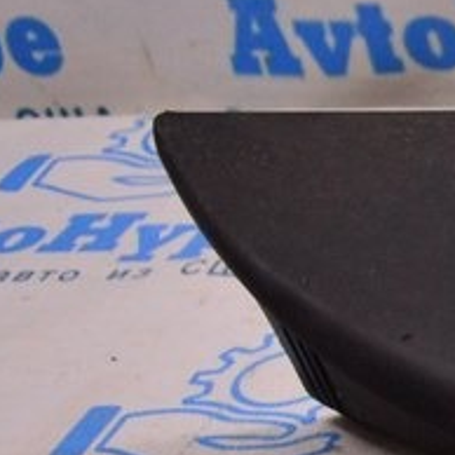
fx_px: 1799
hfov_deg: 11.5
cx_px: 1138
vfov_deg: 14.2
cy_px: 470
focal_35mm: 121
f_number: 4
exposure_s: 1/400
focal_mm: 18
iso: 1600
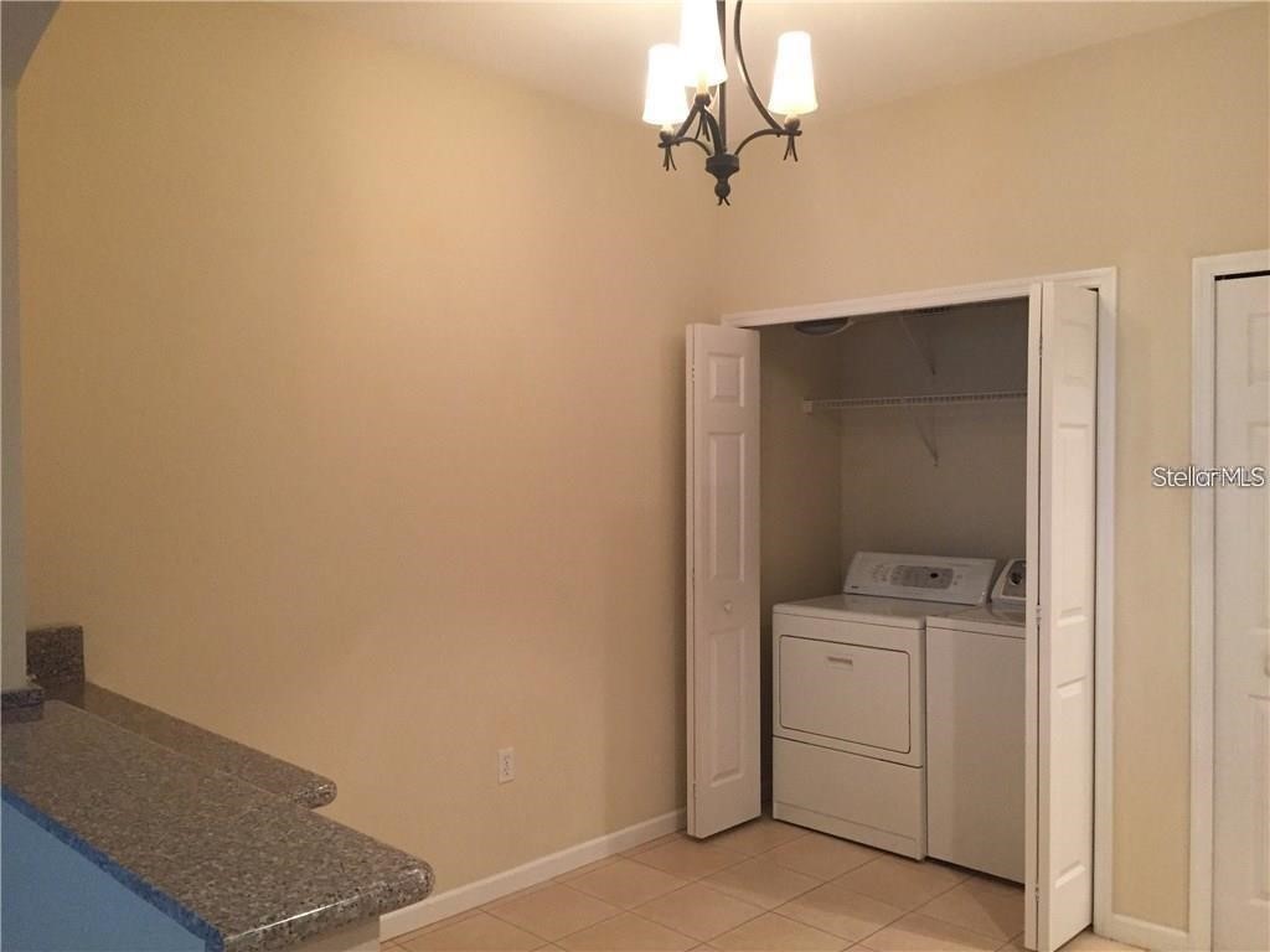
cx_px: 635
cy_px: 476
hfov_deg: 61.7
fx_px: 1064
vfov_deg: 48.2
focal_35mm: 29
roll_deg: +1.1
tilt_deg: +0.9
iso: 200
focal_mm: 4.15
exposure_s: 1/30
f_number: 2.2
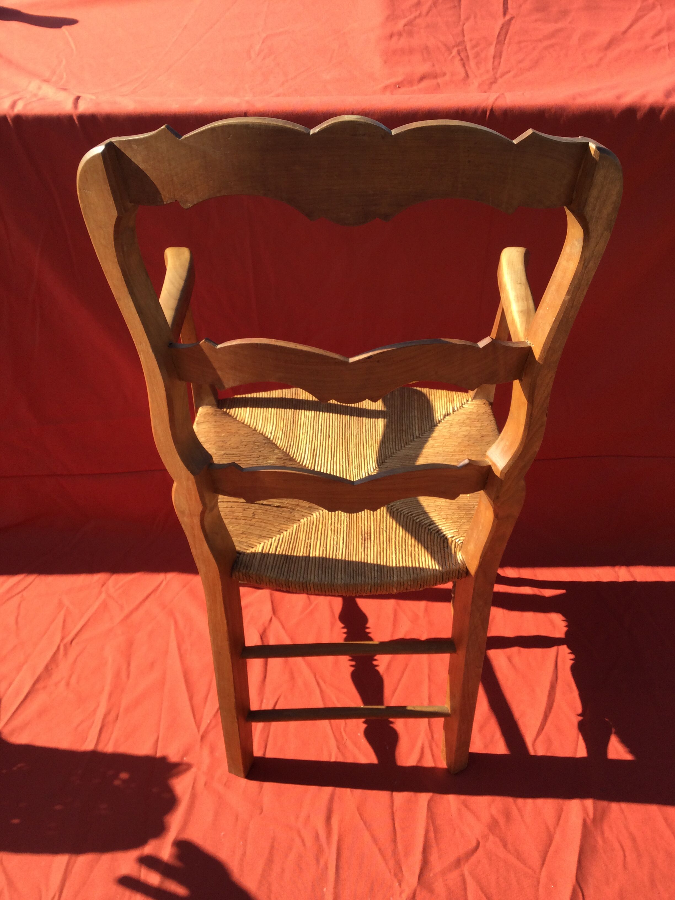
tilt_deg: -38.7
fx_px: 806
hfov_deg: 45.4
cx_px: 338
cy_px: 450
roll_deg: +0.6
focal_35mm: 31
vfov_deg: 58.4
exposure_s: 1/397
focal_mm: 3.3
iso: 25
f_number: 2.4
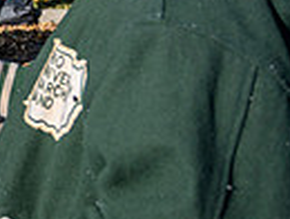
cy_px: -102
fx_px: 881
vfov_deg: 13.4
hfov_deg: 14.8
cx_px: -317
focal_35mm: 105
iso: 125
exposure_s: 1/500
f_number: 4
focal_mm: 24.5
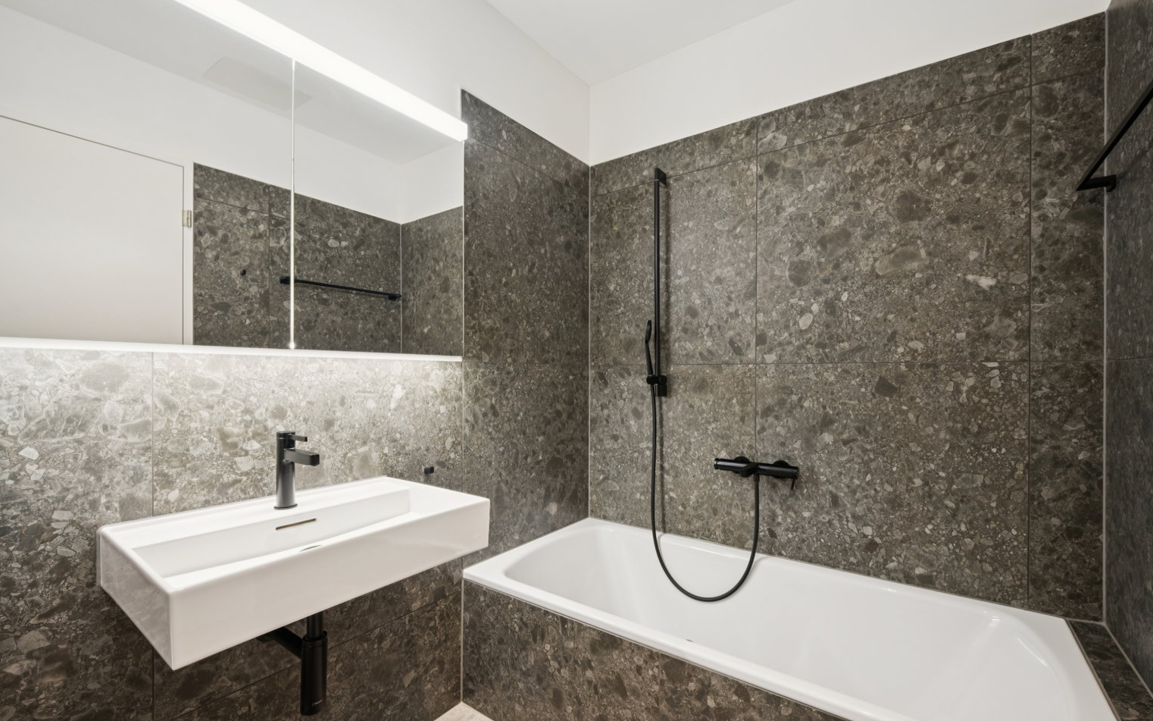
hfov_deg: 101.4
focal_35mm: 15
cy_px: 376
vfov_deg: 74.7
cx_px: 605
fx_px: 471
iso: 200
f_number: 9
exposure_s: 1/1.67
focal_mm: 14
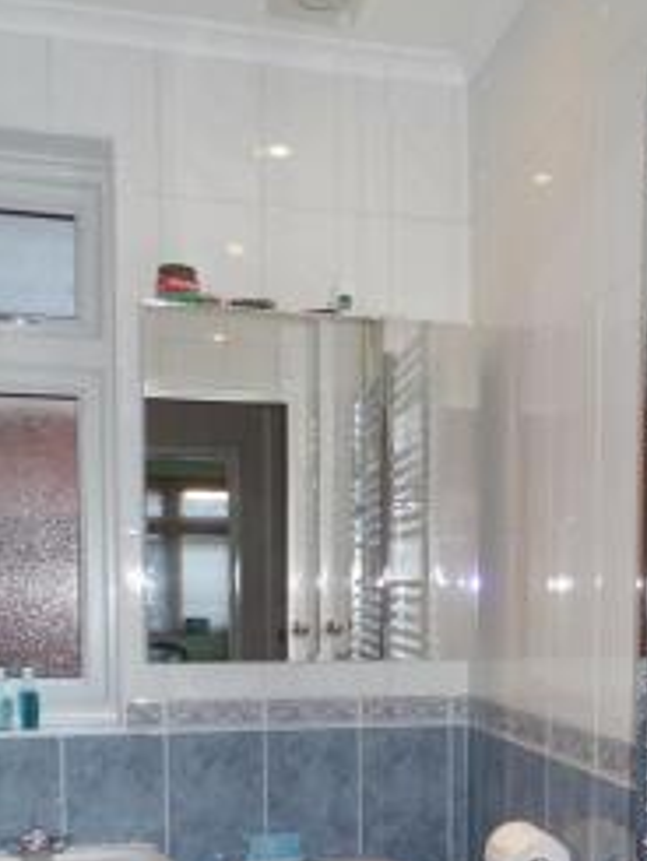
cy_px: 666
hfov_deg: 34.9
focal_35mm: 41
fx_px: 1021
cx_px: 425
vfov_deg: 44.0
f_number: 2.8
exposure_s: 1/30
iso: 100
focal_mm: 4.1
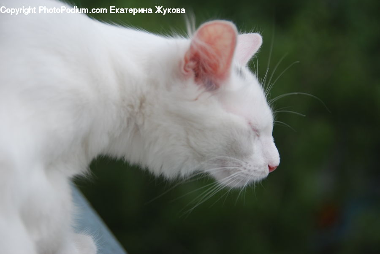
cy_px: 127
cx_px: 190
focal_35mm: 120
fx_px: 1268
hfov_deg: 17.0
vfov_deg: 11.4
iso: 200
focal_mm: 80
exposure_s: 1/250
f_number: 5.3
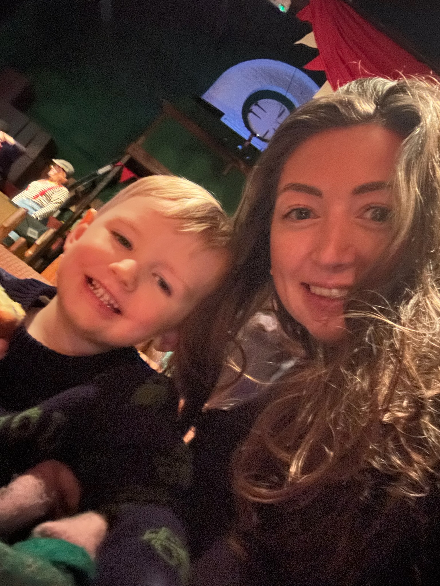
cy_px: 293
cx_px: 220
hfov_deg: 46.8
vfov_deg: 60.0
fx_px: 508
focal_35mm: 30
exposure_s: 1/14
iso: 2000
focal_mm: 2.69
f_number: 1.9
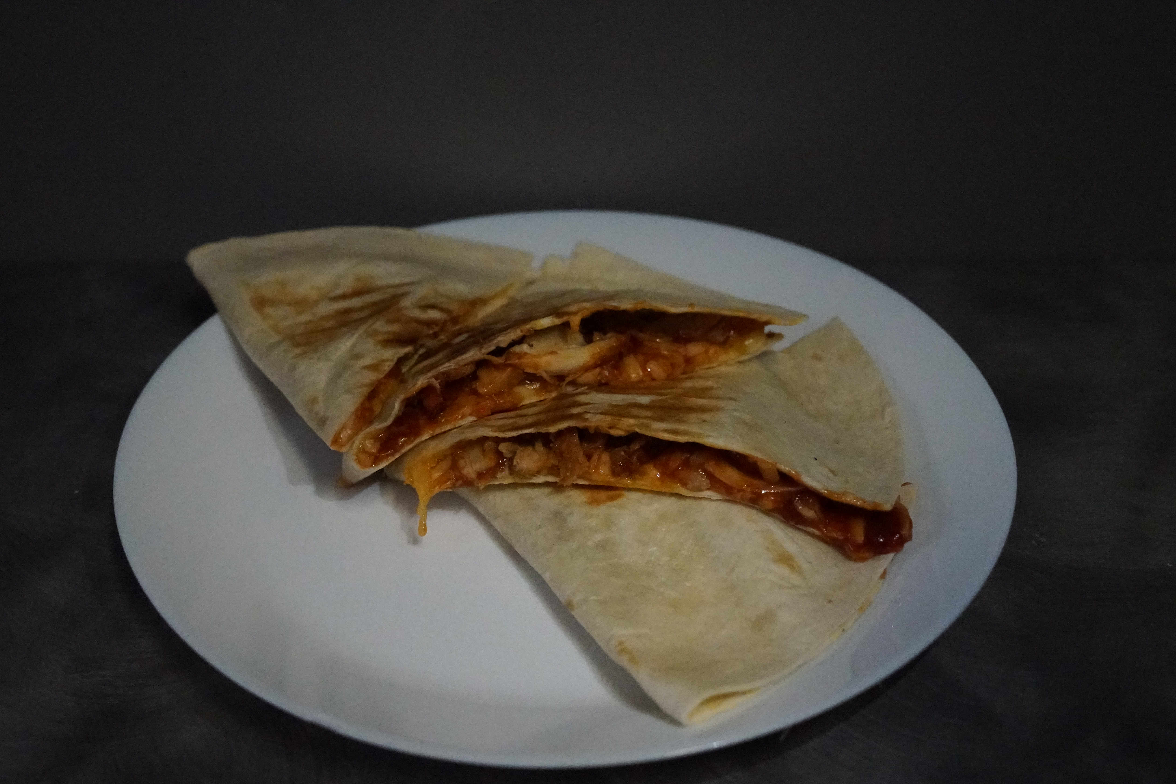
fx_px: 1503
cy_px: 400
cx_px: 579
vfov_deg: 29.2
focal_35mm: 46
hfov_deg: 42.7
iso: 20000
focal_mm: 30
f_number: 4
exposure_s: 1/2500
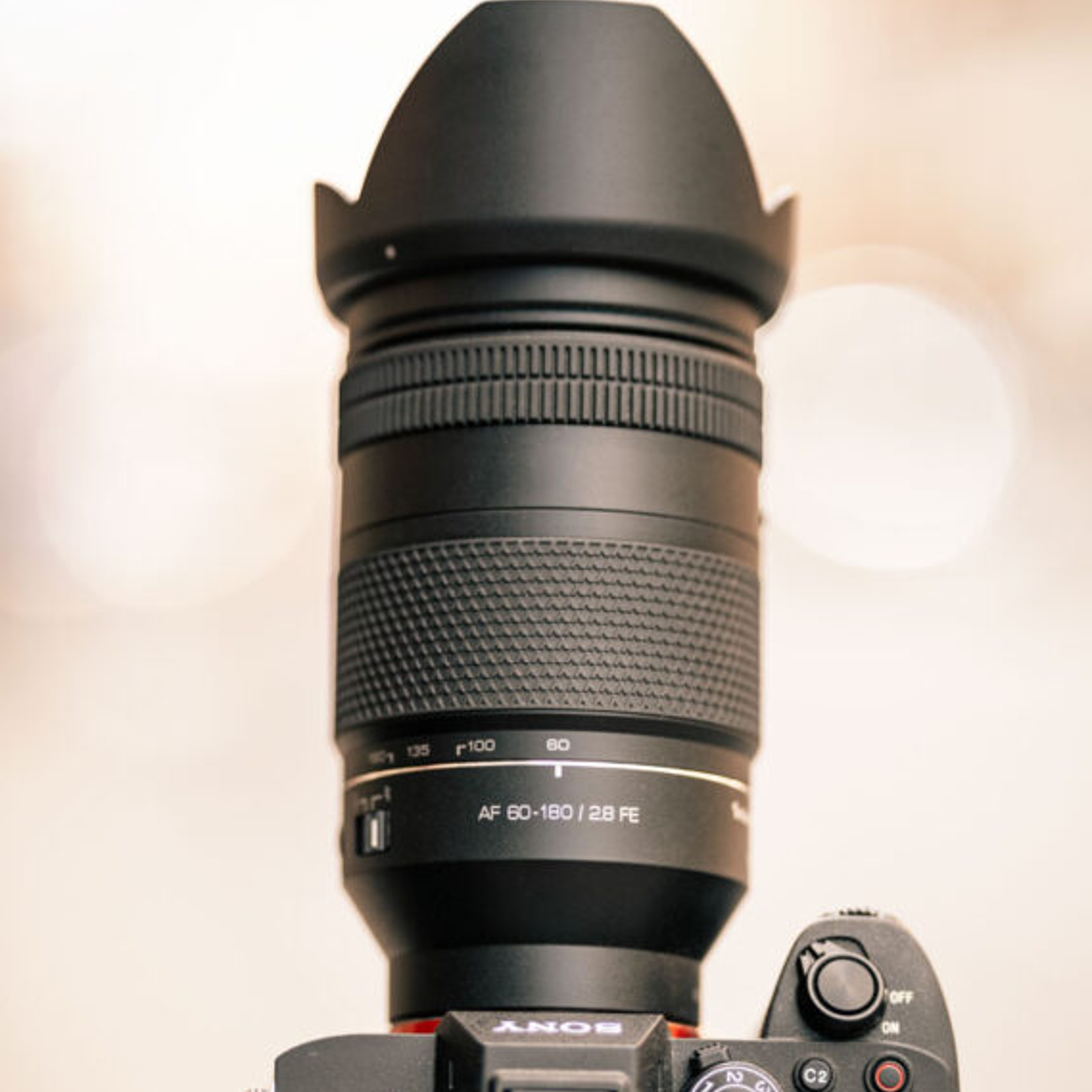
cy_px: 812
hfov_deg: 13.4
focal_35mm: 130
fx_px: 4640
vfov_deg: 13.4
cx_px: 552
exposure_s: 1/320
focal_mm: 85
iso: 500
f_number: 1.4
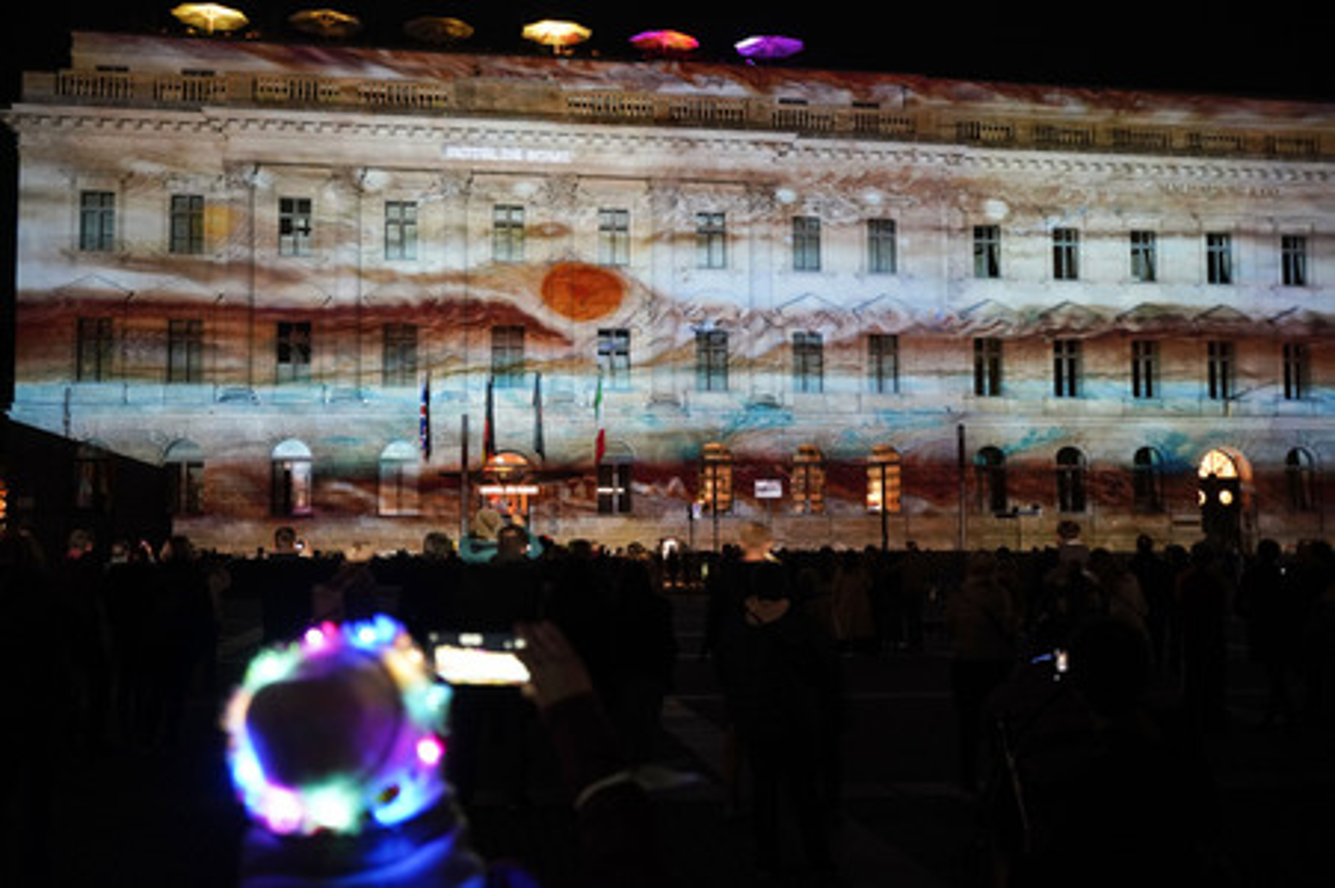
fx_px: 1297
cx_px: 668
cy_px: 444
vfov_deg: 37.8
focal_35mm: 35
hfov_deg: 54.5
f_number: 3.5
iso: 1600
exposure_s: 1/13
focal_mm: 35
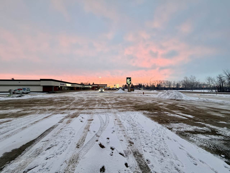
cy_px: 86
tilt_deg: +4.3
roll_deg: -0.6
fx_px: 93
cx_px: 115
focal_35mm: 14
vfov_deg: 85.7
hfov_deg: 102.1
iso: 250
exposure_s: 1/121
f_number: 2.2
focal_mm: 2.22
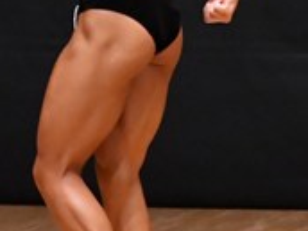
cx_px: 46
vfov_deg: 1.3
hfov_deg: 1.8
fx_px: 9805
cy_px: 11
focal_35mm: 1102
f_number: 5.6
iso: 6400
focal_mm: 170
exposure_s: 1/400
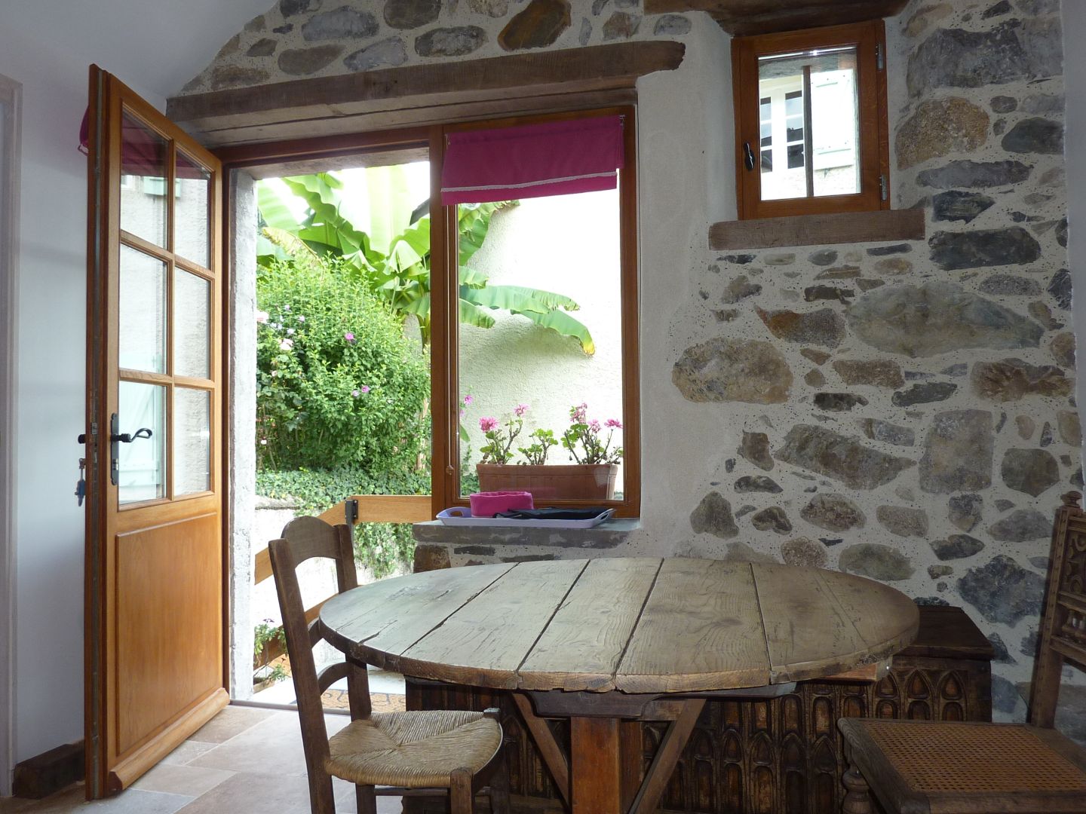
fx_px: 847
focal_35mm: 27
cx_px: 543
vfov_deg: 51.4
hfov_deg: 65.3
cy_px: 407
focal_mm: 4.1
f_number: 3.3
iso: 100
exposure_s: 1/60
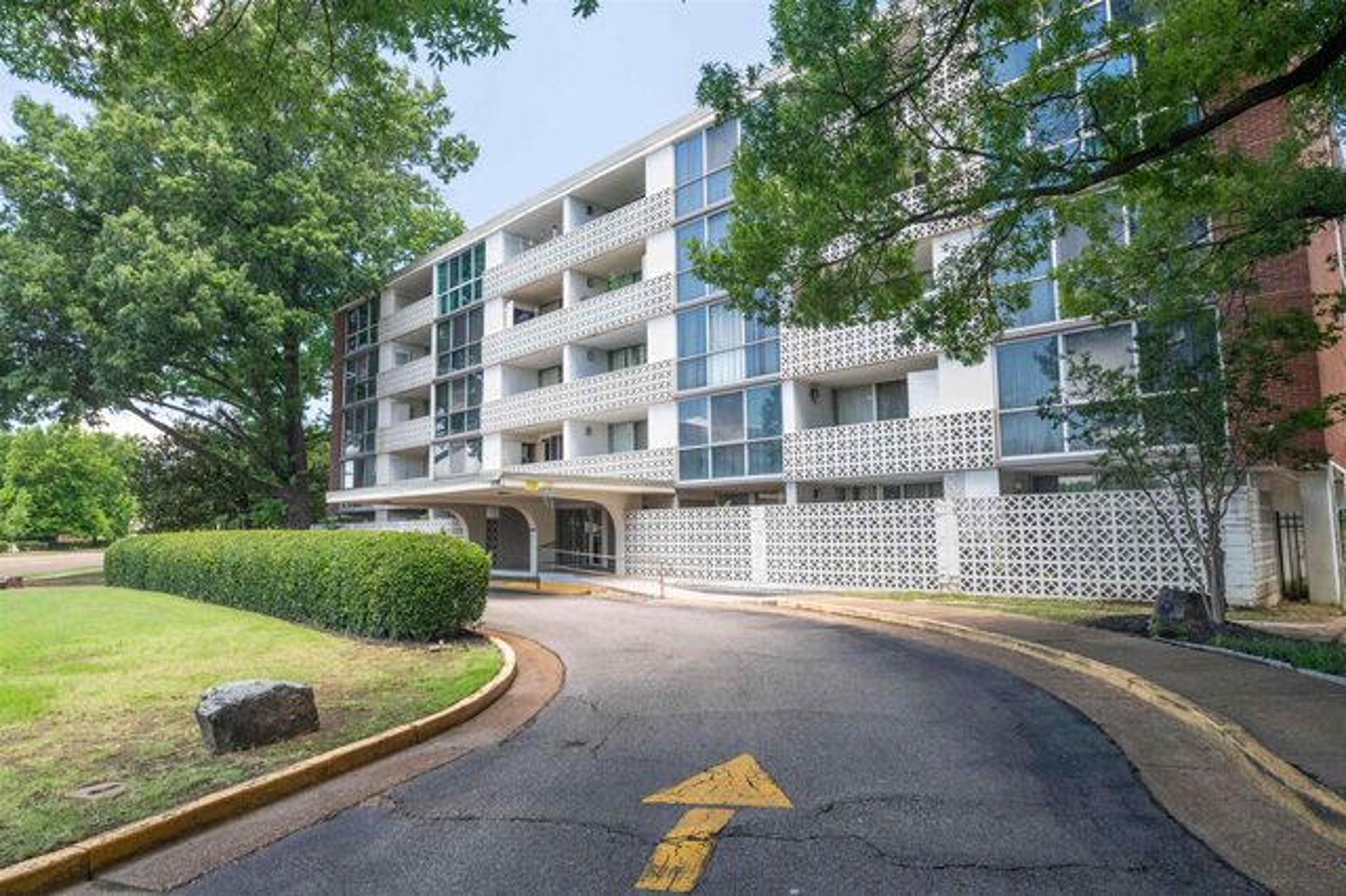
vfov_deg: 61.9
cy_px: 448
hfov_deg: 84.0
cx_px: 673
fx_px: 747
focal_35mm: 20
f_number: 11
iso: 800
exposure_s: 1/100
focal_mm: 20
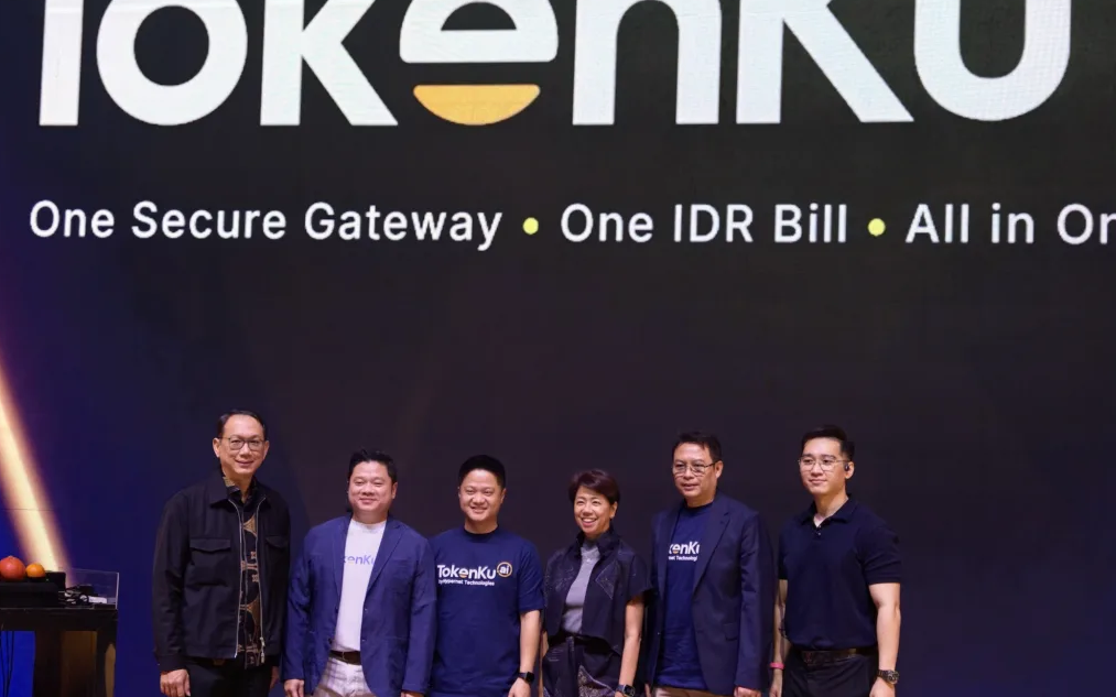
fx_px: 2281
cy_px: 309
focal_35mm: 75
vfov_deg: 17.4
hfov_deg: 27.5
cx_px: 556
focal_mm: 20.1
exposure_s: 1/60
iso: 1000
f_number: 2.2
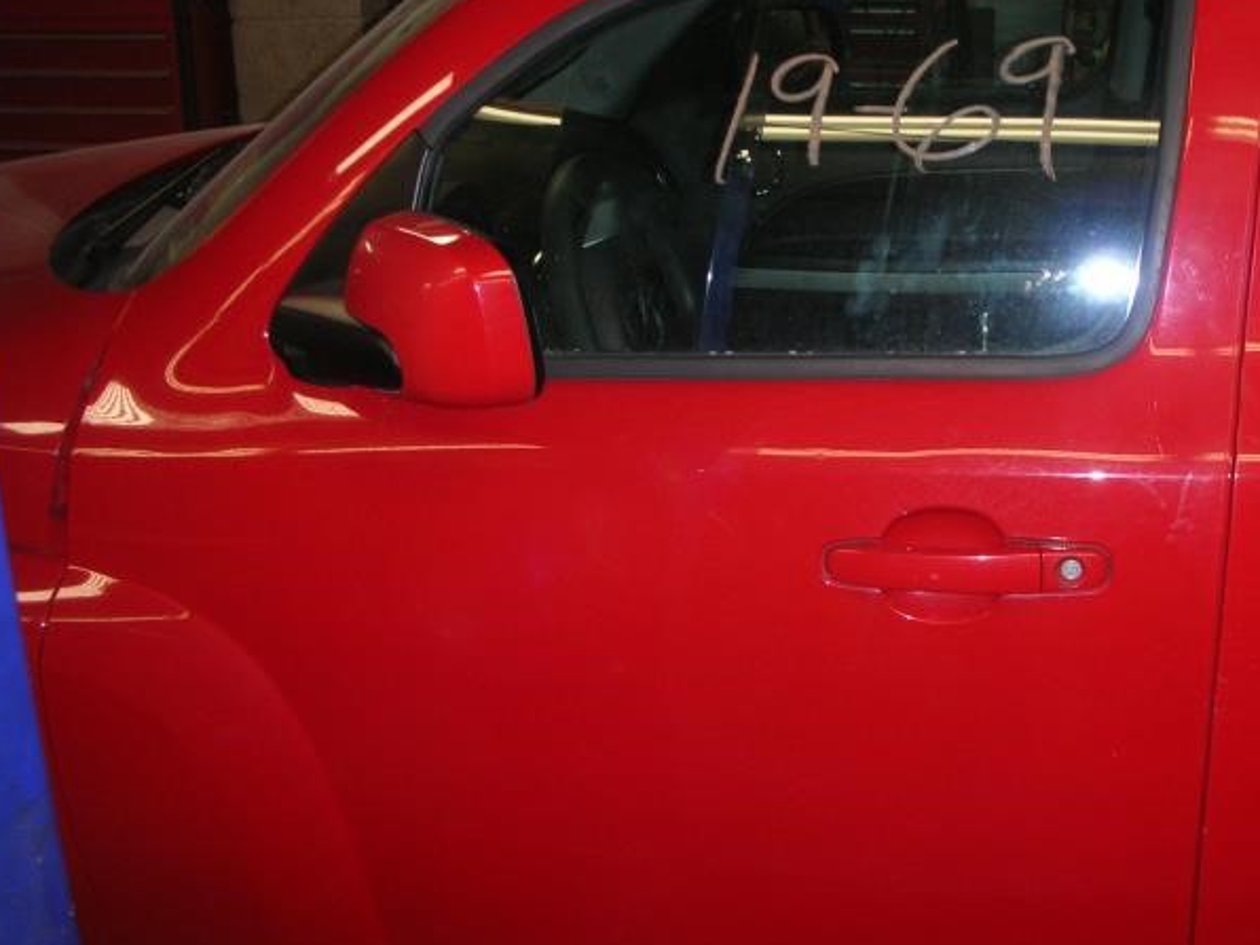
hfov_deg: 40.0
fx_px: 1711
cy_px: 376
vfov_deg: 30.8
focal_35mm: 47
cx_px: 822
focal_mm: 5.8
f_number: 3
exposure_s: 1/60.1
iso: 101
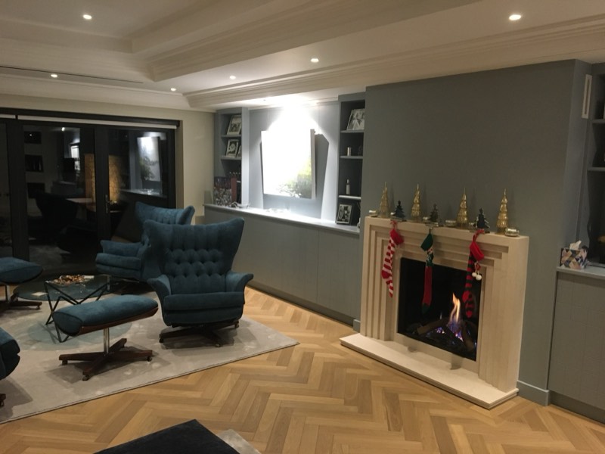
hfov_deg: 61.7
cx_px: 302
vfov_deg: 48.2
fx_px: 507
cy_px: 227
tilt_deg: -9.4
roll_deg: -1.5
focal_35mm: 29
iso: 200
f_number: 2.2
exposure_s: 1/17
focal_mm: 4.15
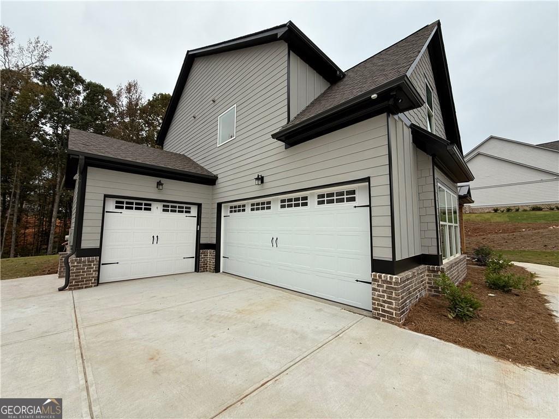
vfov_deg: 85.7
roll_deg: -0.6
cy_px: 210
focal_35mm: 14
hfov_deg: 102.1
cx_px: 280
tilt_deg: +6.7
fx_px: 226
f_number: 2.2
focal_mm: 2.22
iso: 50
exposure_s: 1/638
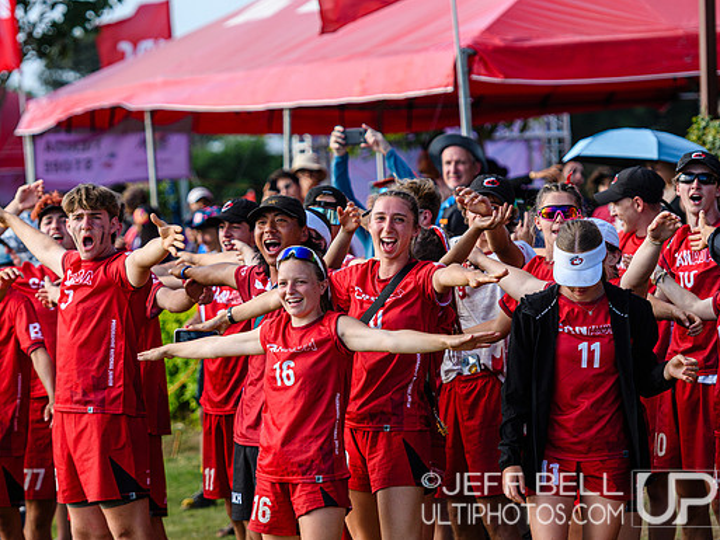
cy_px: 270
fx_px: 4411
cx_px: 328
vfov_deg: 7.0
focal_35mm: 212
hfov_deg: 9.3
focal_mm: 130
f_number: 3.2
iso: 220
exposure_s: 1/1000
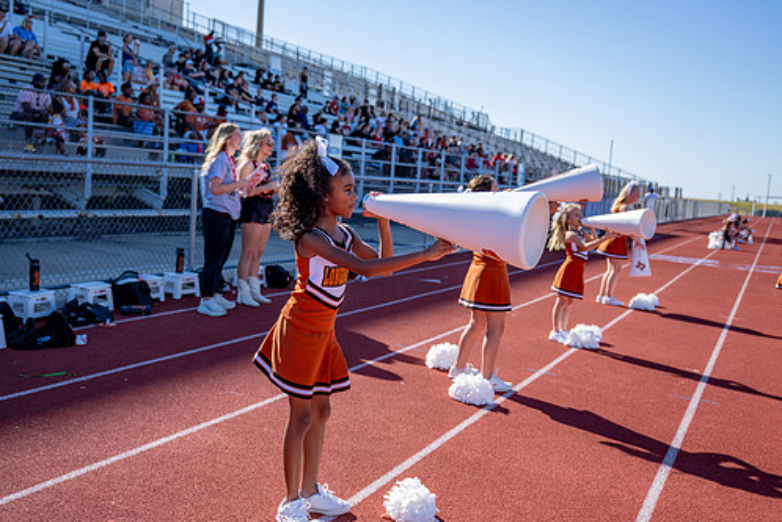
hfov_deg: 53.1
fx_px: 782
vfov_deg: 36.9
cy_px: 268
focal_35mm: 36
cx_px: 372
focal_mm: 28.3
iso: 100
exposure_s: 1/1600
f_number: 2.8
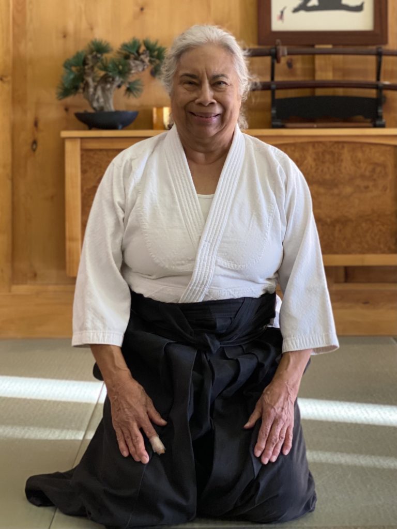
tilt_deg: +0.5
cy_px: 264
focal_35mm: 52
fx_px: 795
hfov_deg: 28.0
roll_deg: +0.5
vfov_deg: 36.8
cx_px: 198
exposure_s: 1/120
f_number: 2
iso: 160
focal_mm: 6
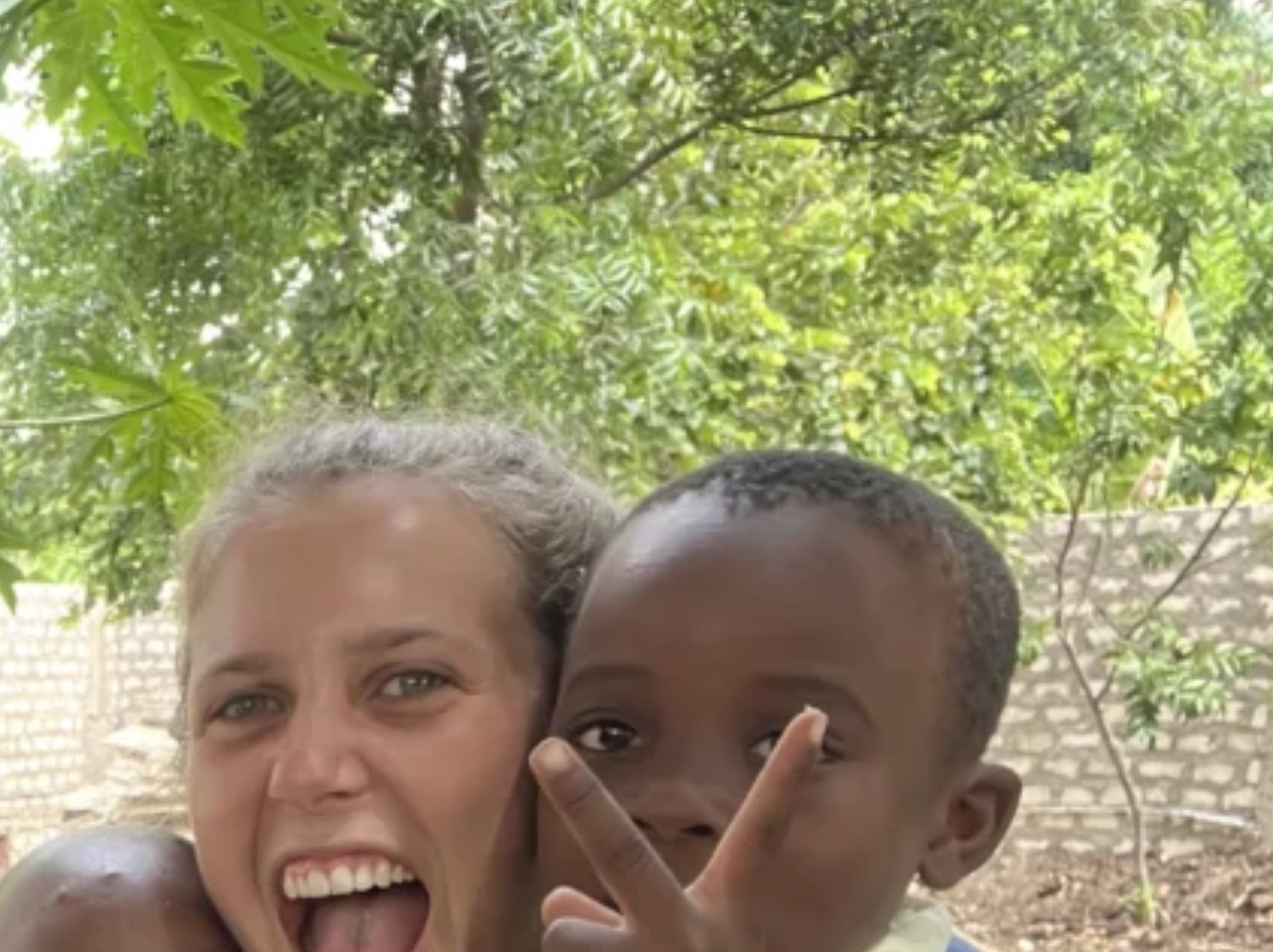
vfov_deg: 24.0
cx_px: -112
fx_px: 2058
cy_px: 1112
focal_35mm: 56
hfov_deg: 30.8
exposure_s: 1/91
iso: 100
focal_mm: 2.71
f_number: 2.2
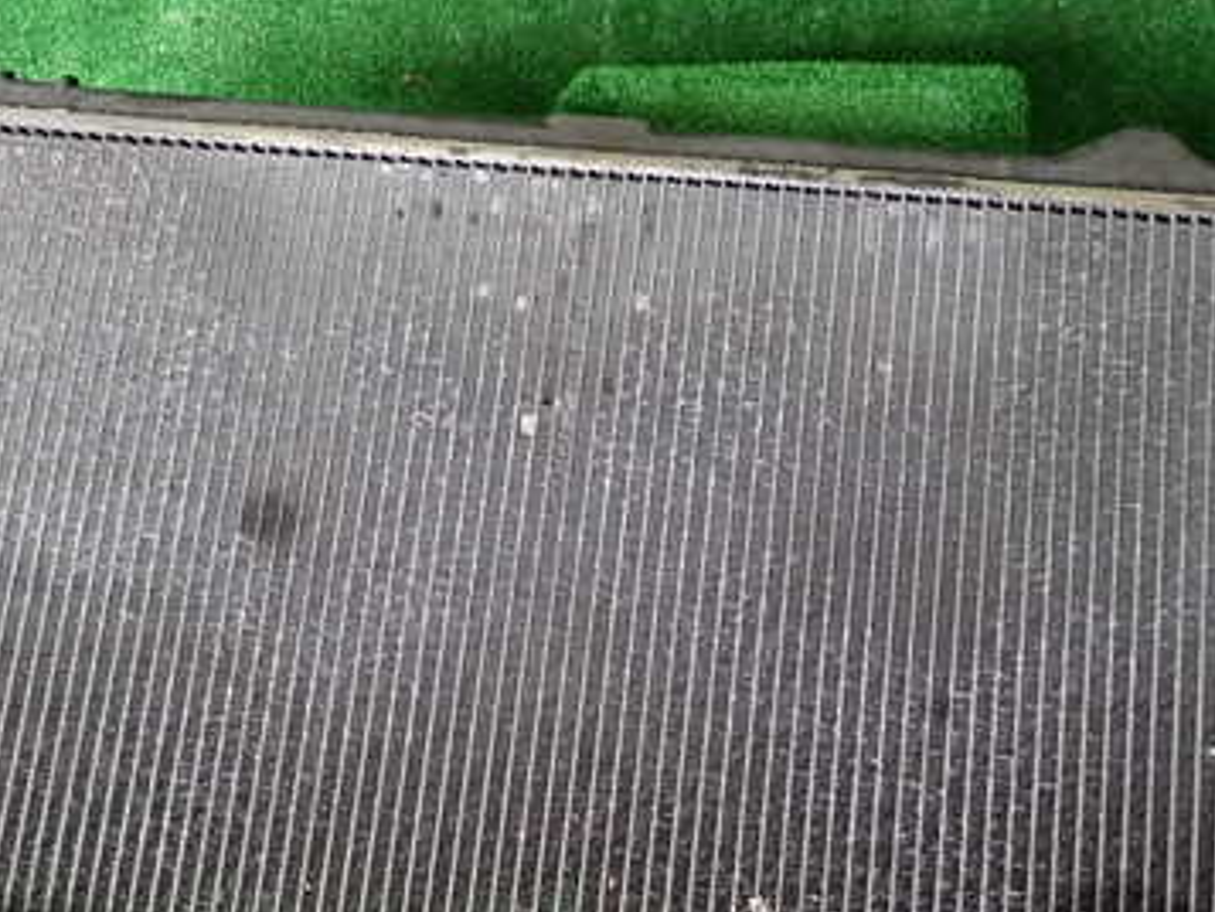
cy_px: 599
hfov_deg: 44.6
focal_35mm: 42
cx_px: 500
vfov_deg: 34.1
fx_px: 1475
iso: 200
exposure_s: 1/100
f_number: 2
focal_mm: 4.5
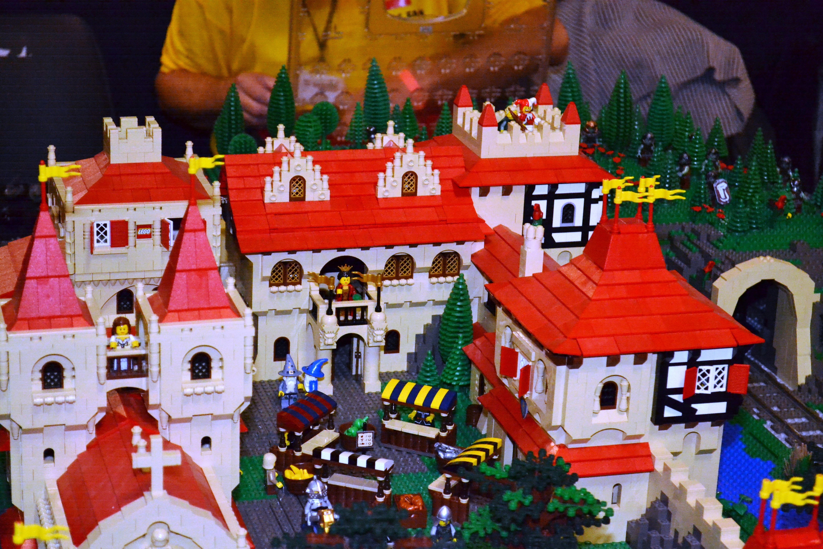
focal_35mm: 82
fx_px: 1886
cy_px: 274
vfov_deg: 16.6
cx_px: 412
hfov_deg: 24.6
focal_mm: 55
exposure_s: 1/60
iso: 3200
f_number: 5.6
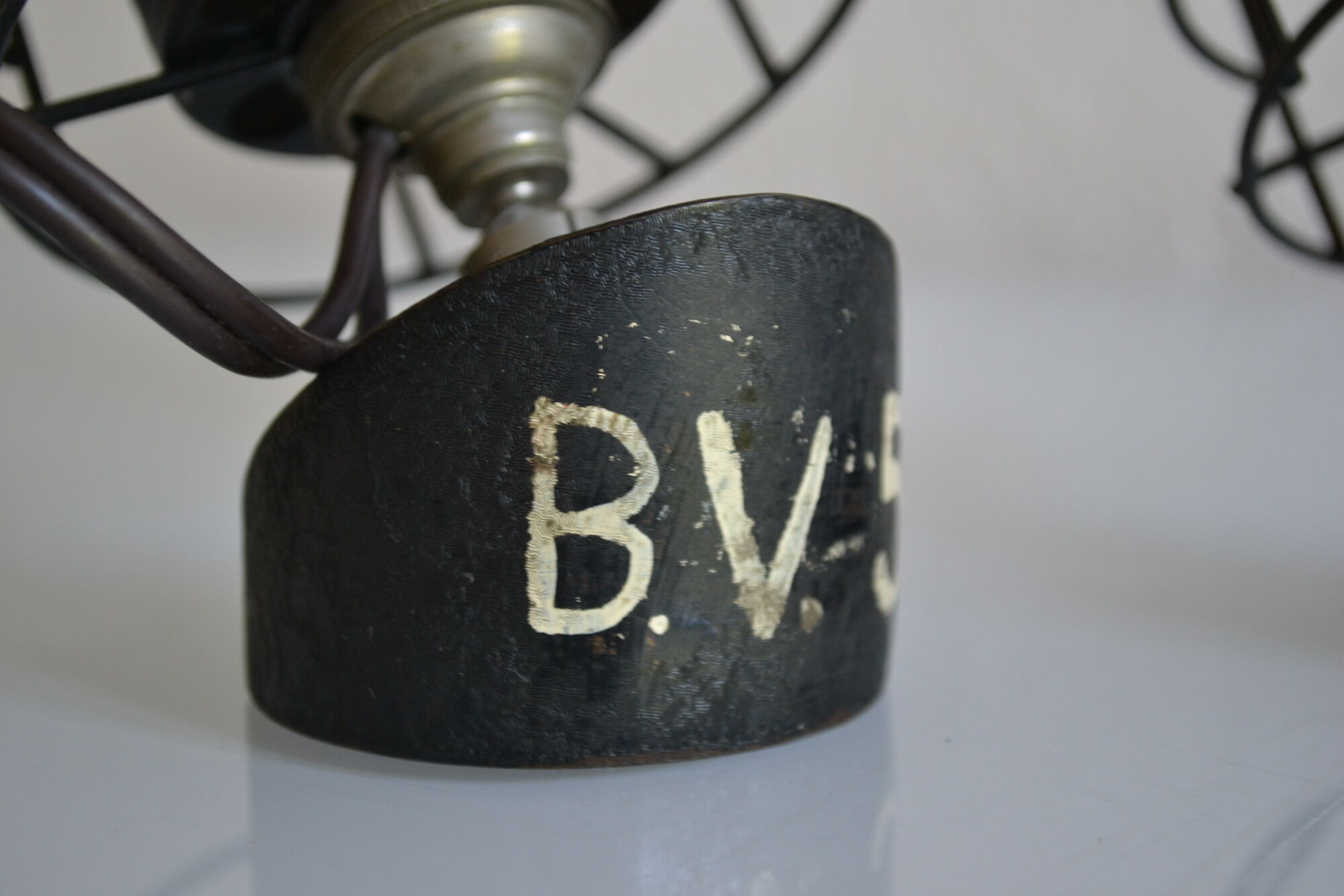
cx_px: 672
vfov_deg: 18.9
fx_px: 2688
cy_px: 448
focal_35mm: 72
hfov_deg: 28.1
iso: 560
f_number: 5.3
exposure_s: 1/15
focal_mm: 48
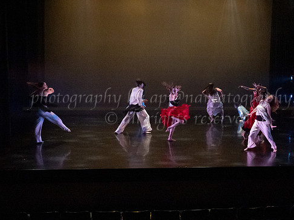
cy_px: 116
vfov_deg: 24.8
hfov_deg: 32.1
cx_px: 221
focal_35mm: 59
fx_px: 501
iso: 5000
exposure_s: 1/400
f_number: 2.8
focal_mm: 40
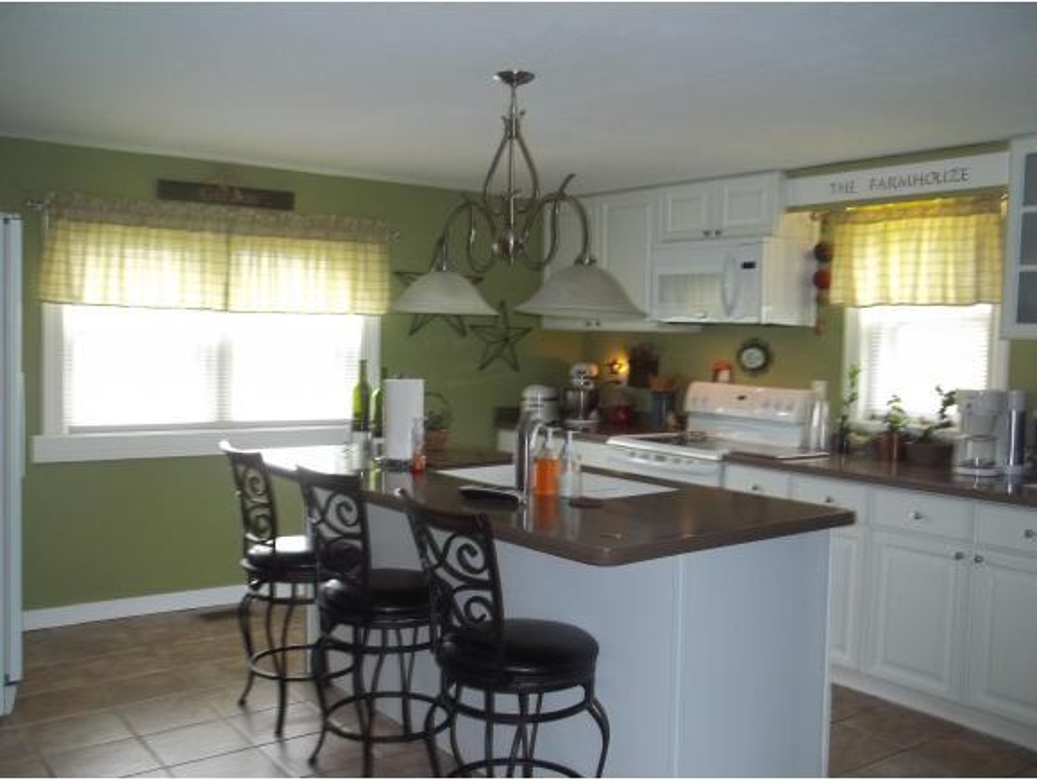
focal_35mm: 33
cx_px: 518
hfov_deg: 55.3
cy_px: 390
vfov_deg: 43.0
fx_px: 989
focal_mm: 5.9
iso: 160
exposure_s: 1/30
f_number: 3.3
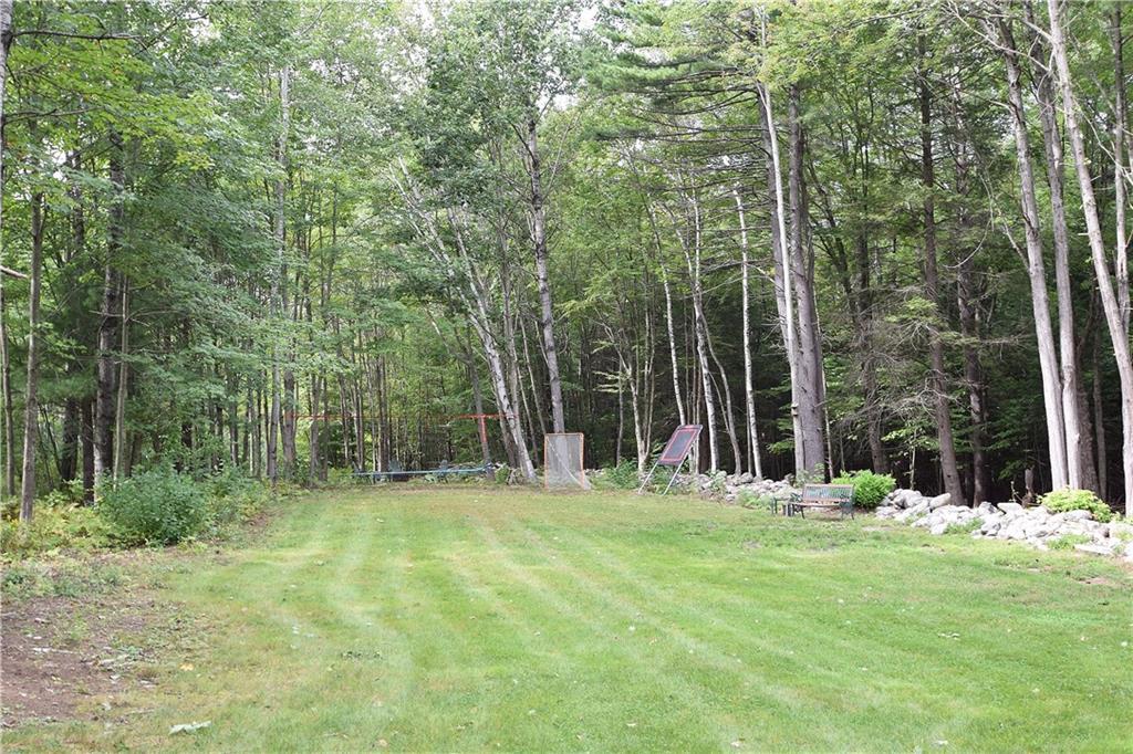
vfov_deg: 36.8
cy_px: 377
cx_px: 566
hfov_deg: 53.1
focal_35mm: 36
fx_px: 1133
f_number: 5.6
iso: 400
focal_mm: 24
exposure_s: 1/125
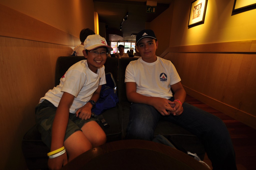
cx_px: 128
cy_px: 85
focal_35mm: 17
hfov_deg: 92.5
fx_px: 123
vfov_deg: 69.5
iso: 200
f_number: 4.2
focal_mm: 11.5
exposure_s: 1/40
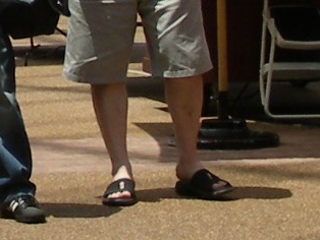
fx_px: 2109
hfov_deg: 8.4
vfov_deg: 6.4
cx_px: -248
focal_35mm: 228
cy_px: -220
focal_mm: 5.8
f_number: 4.3
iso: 80
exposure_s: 1/250
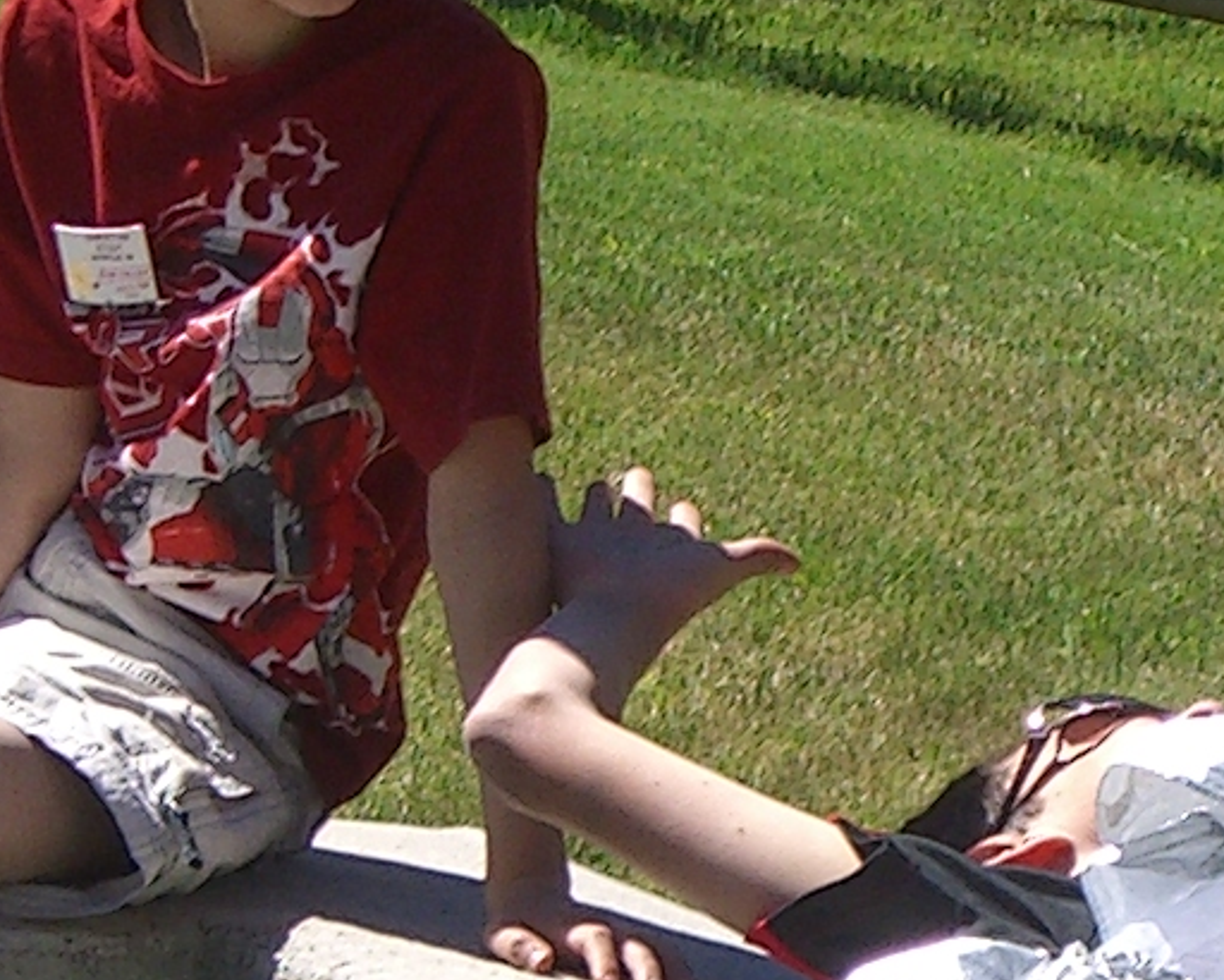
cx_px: 1224
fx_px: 14423
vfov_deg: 3.9
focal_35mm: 398
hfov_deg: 4.9
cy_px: 1300
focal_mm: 14.2
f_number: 4
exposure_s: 1/640
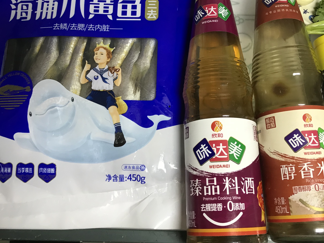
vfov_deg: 36.4
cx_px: 182
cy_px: 78
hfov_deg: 47.8
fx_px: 365
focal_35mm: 39
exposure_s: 1/17
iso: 50
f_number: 1.8
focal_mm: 3.99
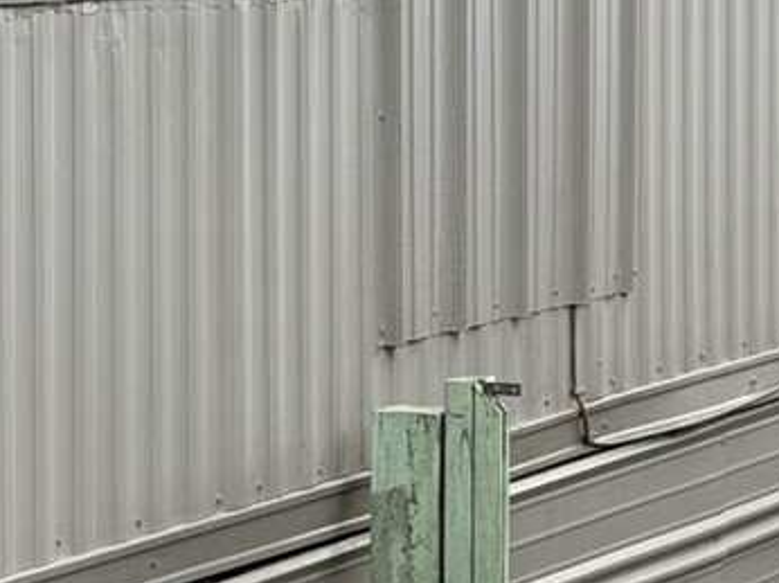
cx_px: 234
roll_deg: -0.4
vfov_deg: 6.7
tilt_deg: -5.0
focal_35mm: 222
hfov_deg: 8.9
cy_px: 160
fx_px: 4992
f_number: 1.78
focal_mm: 6.76
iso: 64
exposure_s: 1/322
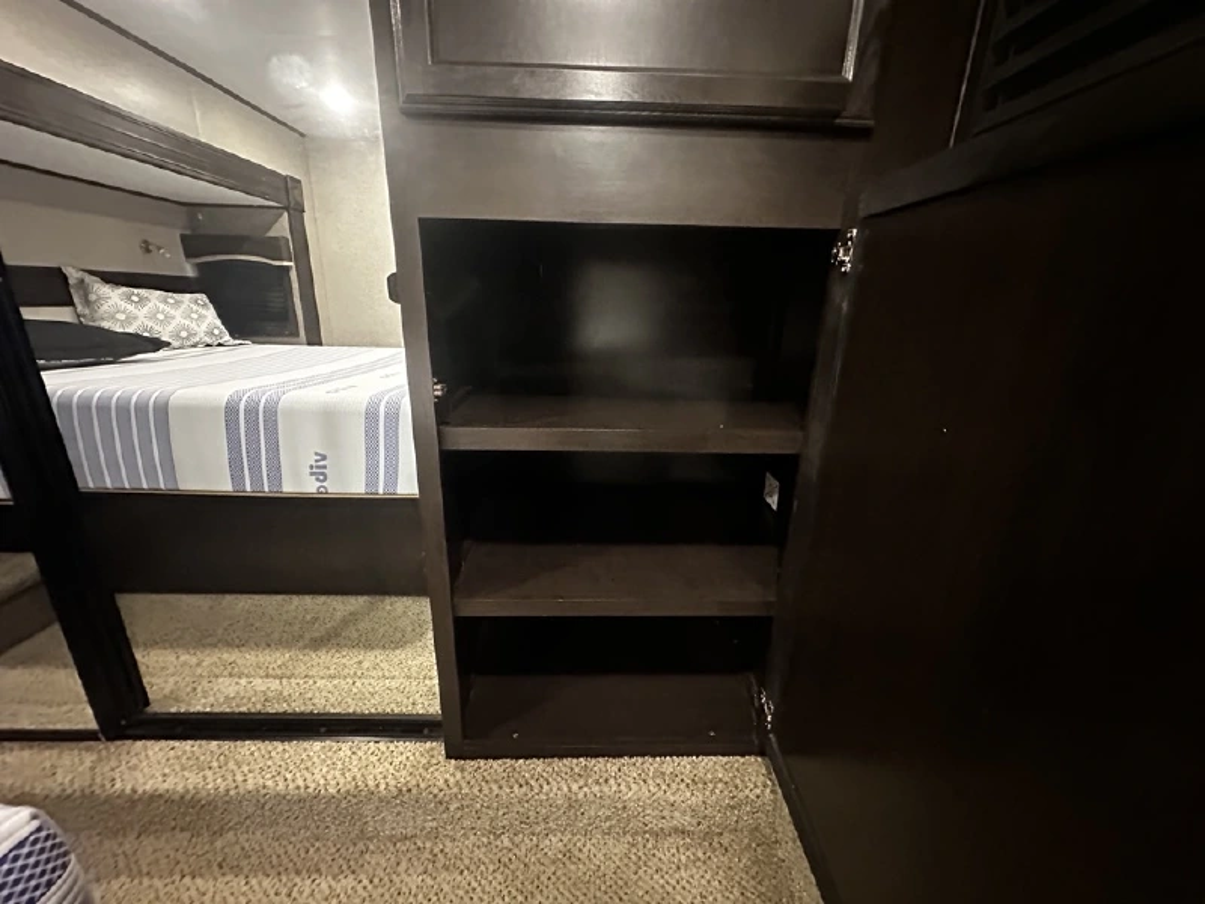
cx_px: 602
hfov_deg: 102.1
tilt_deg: -17.1
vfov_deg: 85.7
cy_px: 452
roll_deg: -1.4
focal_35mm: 14
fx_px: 487
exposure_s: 1/26
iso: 2500
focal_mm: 2.22
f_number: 2.2
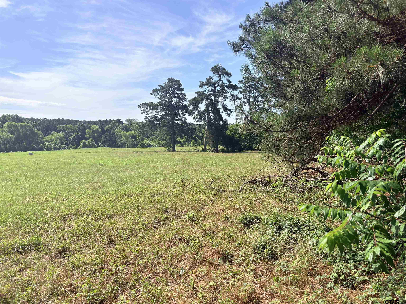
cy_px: 152
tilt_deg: -2.7
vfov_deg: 53.1
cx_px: 203
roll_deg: -0.7
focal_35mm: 26
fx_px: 305
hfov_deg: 67.3
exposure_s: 1/2985
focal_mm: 5.96
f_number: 1.6
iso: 50
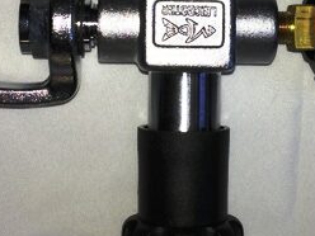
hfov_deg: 23.0
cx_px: 171
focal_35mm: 85
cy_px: 39
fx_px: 773
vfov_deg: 17.2
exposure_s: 1/125
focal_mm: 4.13
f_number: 2.4
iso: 50
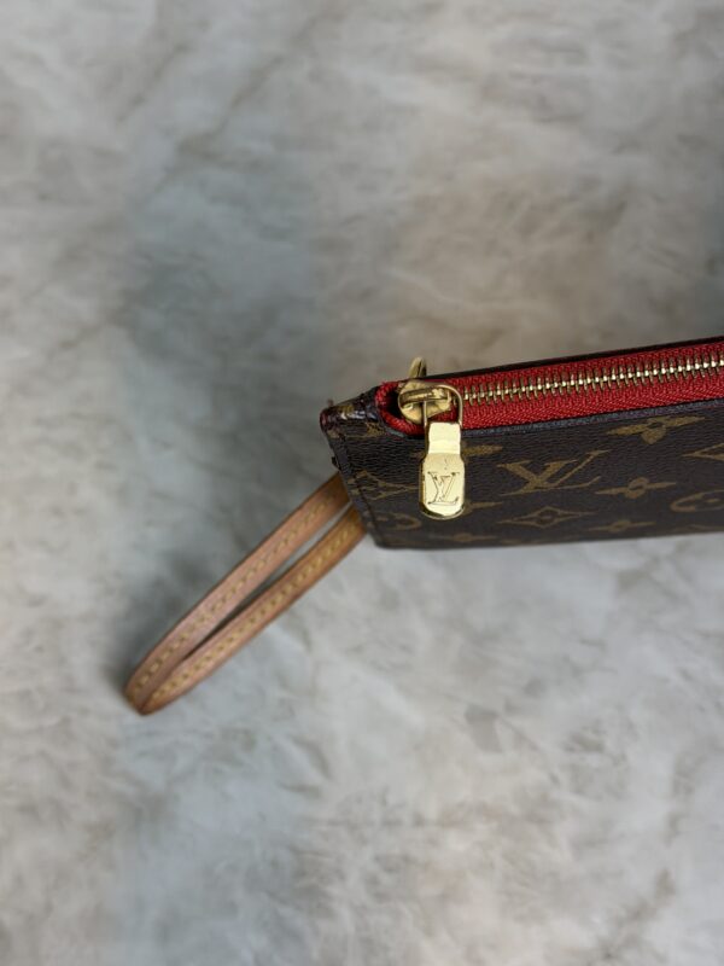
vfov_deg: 39.7
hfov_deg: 30.3
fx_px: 1339
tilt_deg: -50.6
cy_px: 483
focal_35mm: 48
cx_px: 362
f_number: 1.78
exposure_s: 1/146
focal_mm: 6.76
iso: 160
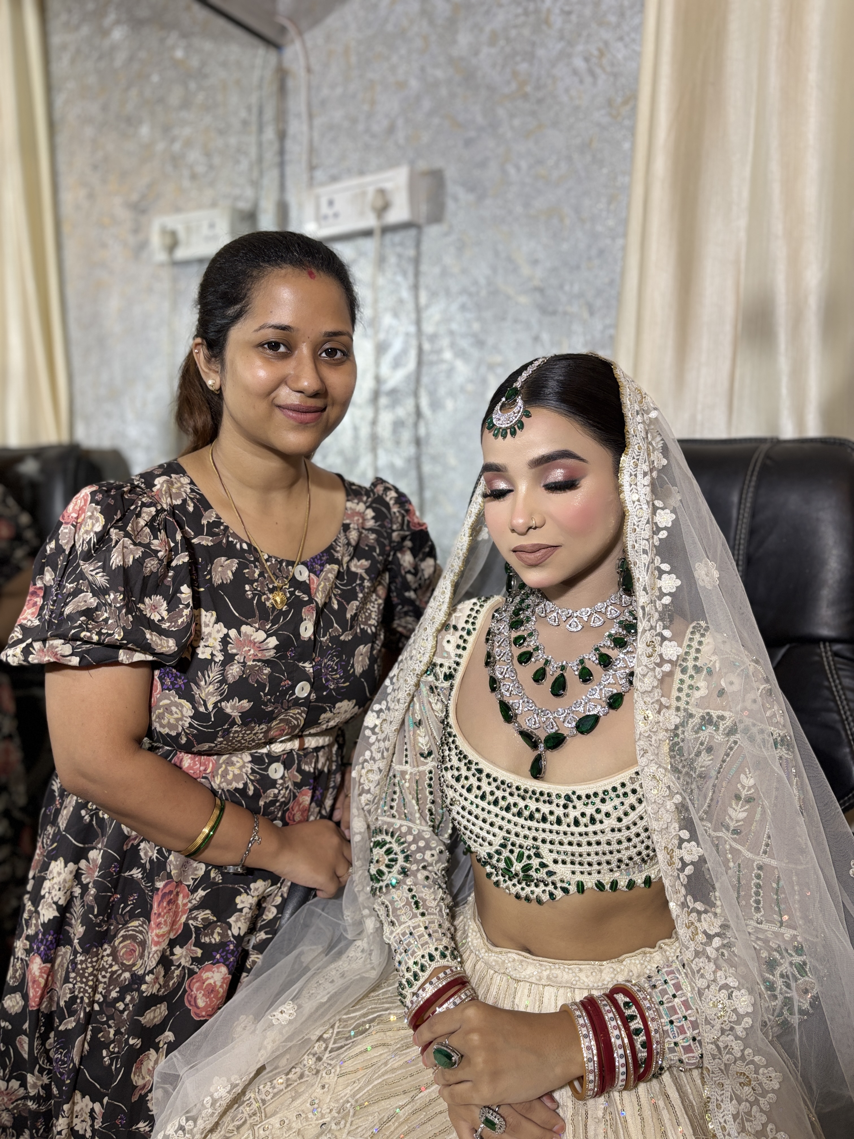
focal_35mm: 26
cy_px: 570
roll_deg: -1.2
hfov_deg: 53.1
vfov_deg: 67.3
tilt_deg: -6.9
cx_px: 427
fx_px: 855
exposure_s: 1/50
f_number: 1.6
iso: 125
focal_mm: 5.96
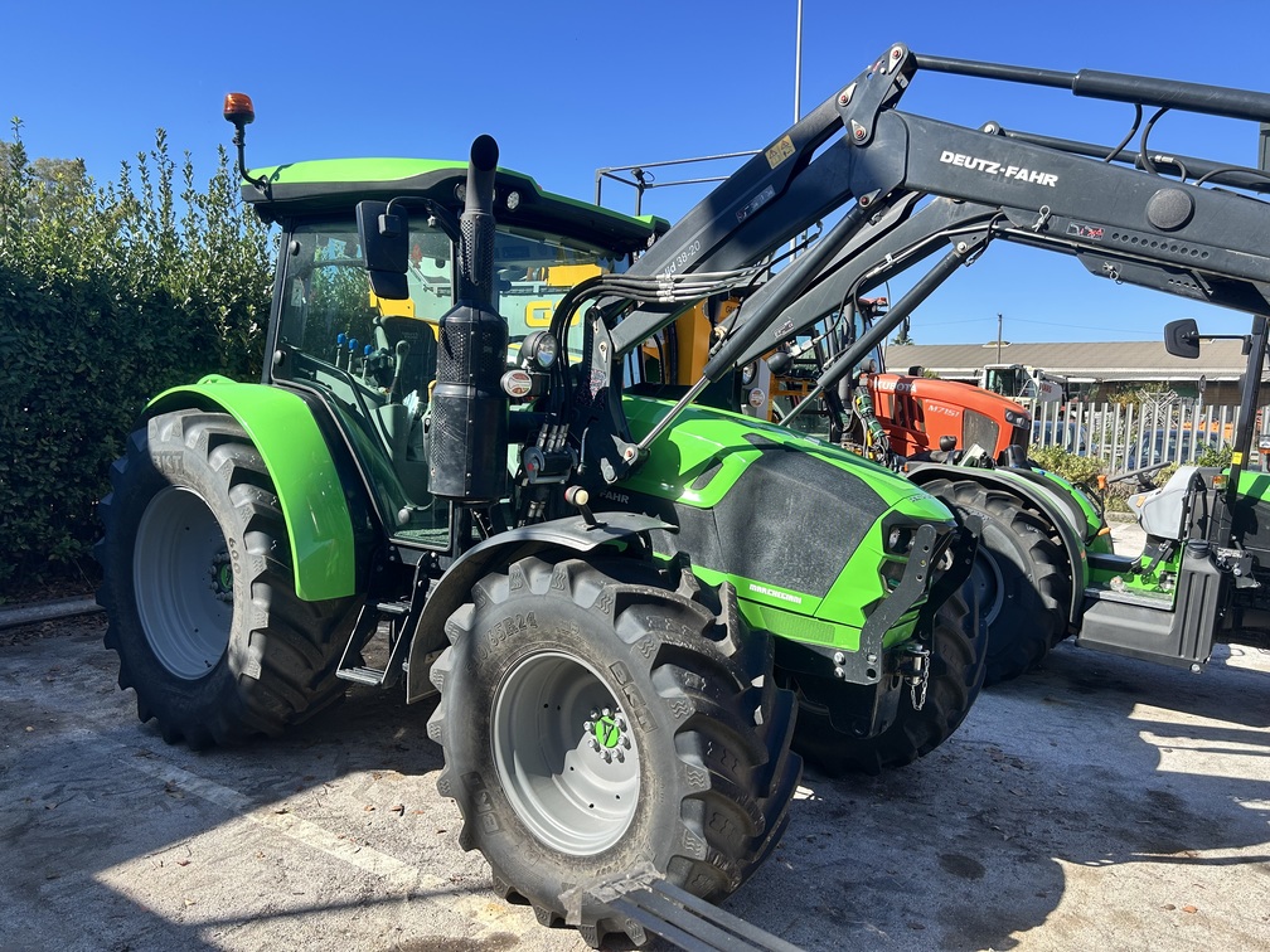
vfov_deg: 53.1
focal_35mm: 26
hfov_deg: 67.3
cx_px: 635
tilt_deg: -5.4
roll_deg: -2.2
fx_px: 954
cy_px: 476
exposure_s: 1/2008
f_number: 1.5
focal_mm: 5.7
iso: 50
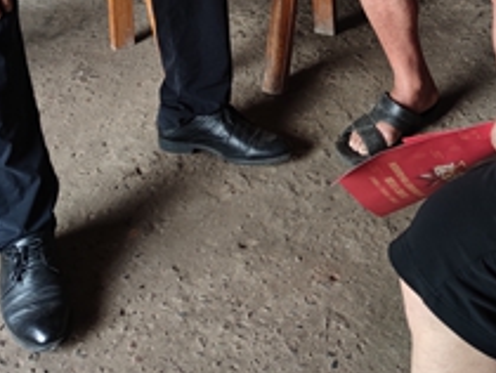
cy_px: -151
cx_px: 420
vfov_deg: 18.4
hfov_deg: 26.0
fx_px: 1047
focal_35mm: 73
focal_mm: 6.72
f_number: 1.69
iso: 80
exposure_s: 1/100
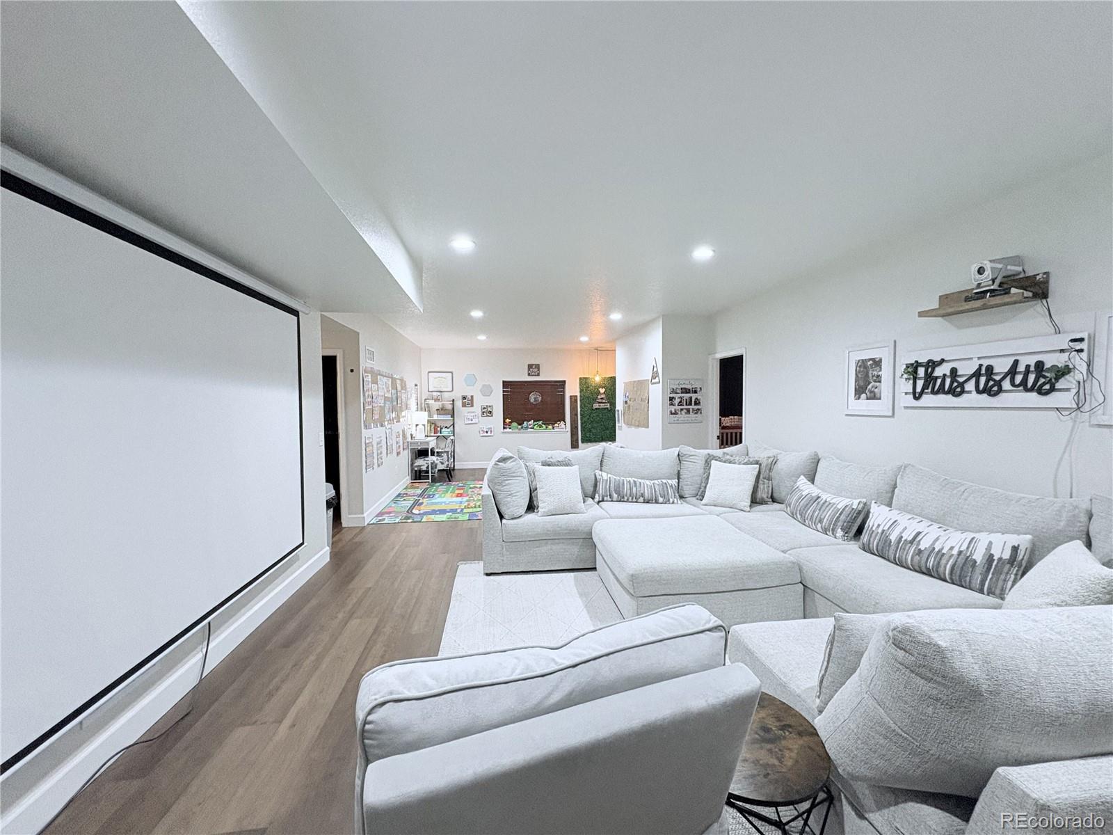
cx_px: 556
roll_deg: +0.3
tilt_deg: -2.4
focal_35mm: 14
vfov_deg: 85.7
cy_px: 418
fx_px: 450
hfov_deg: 102.1
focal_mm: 2.22
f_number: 2.2
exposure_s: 1/60
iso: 320
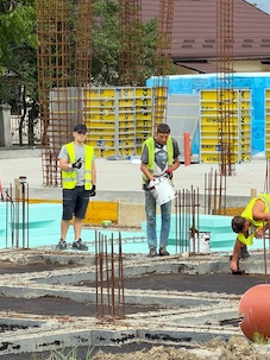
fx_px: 2747
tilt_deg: -1.9
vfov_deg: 7.5
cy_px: 158
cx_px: 119
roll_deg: +1.1
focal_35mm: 264
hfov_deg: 5.6
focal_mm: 16.89
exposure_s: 1/639
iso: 40
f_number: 2.8
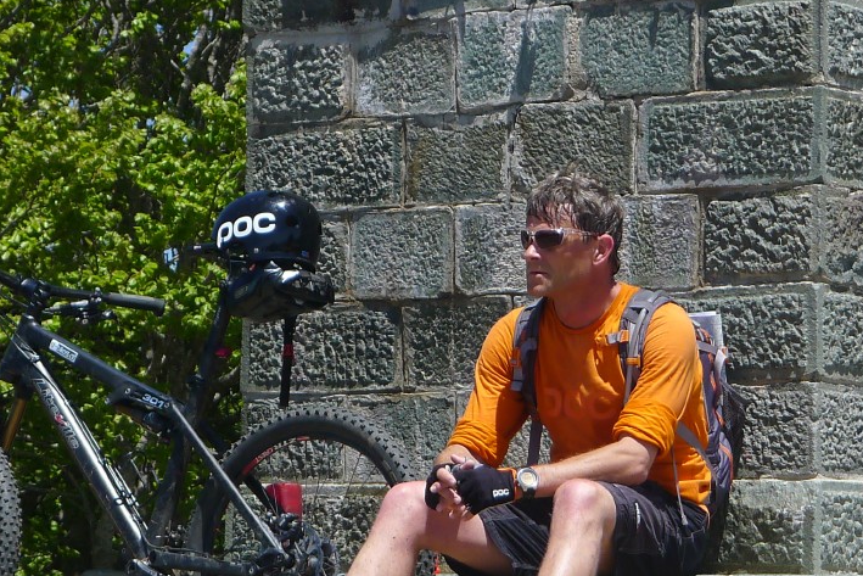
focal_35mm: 203
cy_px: 460
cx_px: 335
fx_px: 4867
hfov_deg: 10.1
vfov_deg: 6.8
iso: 80
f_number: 4
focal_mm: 19.2
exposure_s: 1/500
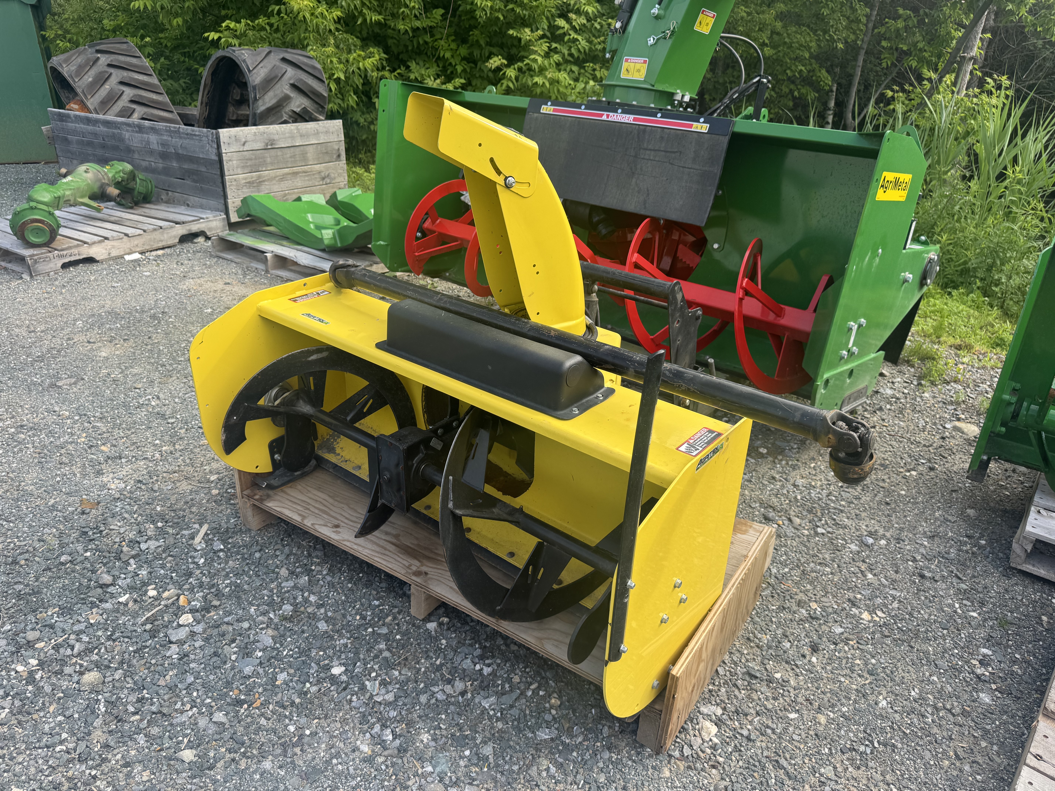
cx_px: 528
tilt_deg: -23.0
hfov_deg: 71.6
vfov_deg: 56.8
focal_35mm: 24
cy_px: 396
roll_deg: +2.8
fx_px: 731
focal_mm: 6.76
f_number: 1.78
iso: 80
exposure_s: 1/980
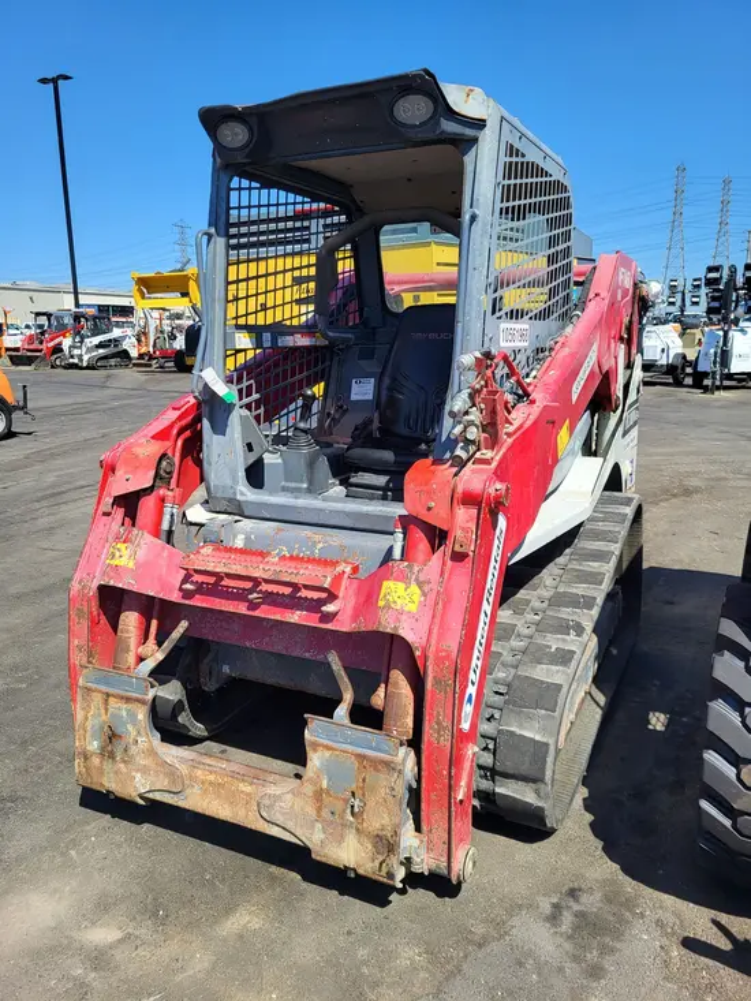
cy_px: 500
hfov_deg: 53.1
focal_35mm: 26
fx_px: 752
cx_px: 376
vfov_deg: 67.3
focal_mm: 5.4
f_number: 1.8
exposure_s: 1/1559
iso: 40
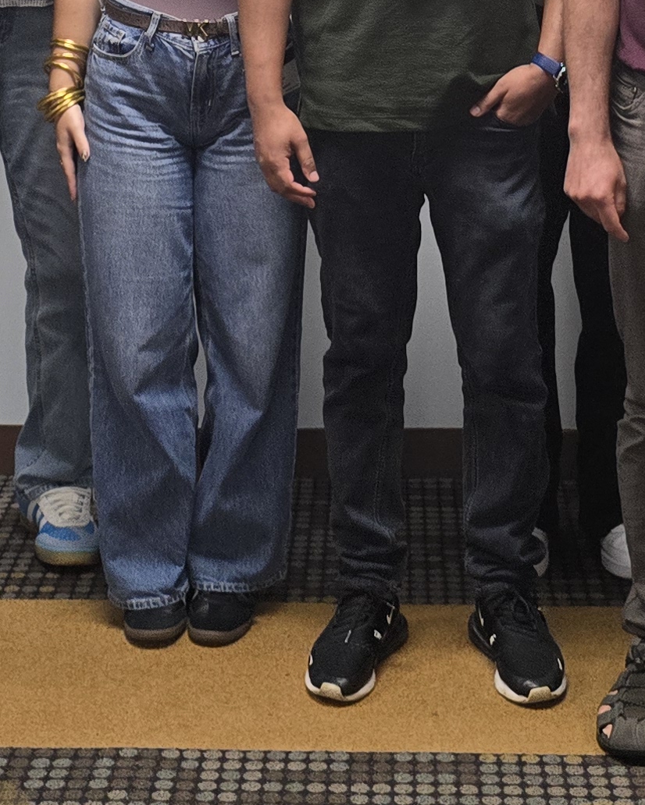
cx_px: 350
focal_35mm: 87
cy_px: -183
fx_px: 2075
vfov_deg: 20.4
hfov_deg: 17.7
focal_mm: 6.3
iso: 320
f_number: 1.7
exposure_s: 1/120
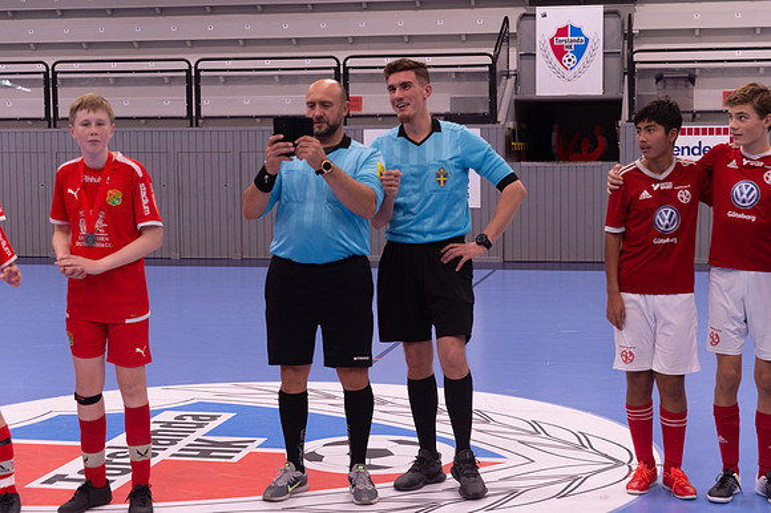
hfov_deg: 30.5
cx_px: 386
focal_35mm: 66
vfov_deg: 20.6
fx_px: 1412
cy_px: 256
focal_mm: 65
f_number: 3.5
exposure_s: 1/200
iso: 2200
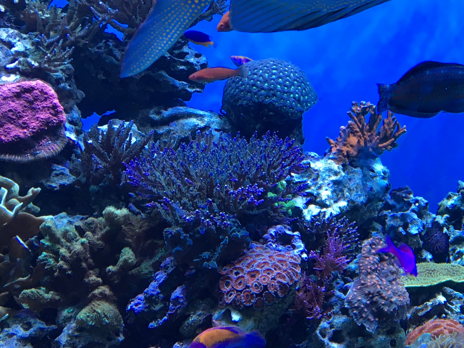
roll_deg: +3.3
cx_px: 499
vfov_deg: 22.9
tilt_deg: -14.7
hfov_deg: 27.9
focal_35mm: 64
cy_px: 162
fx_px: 858
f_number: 2.2
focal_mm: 4.15
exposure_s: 1/40
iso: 32
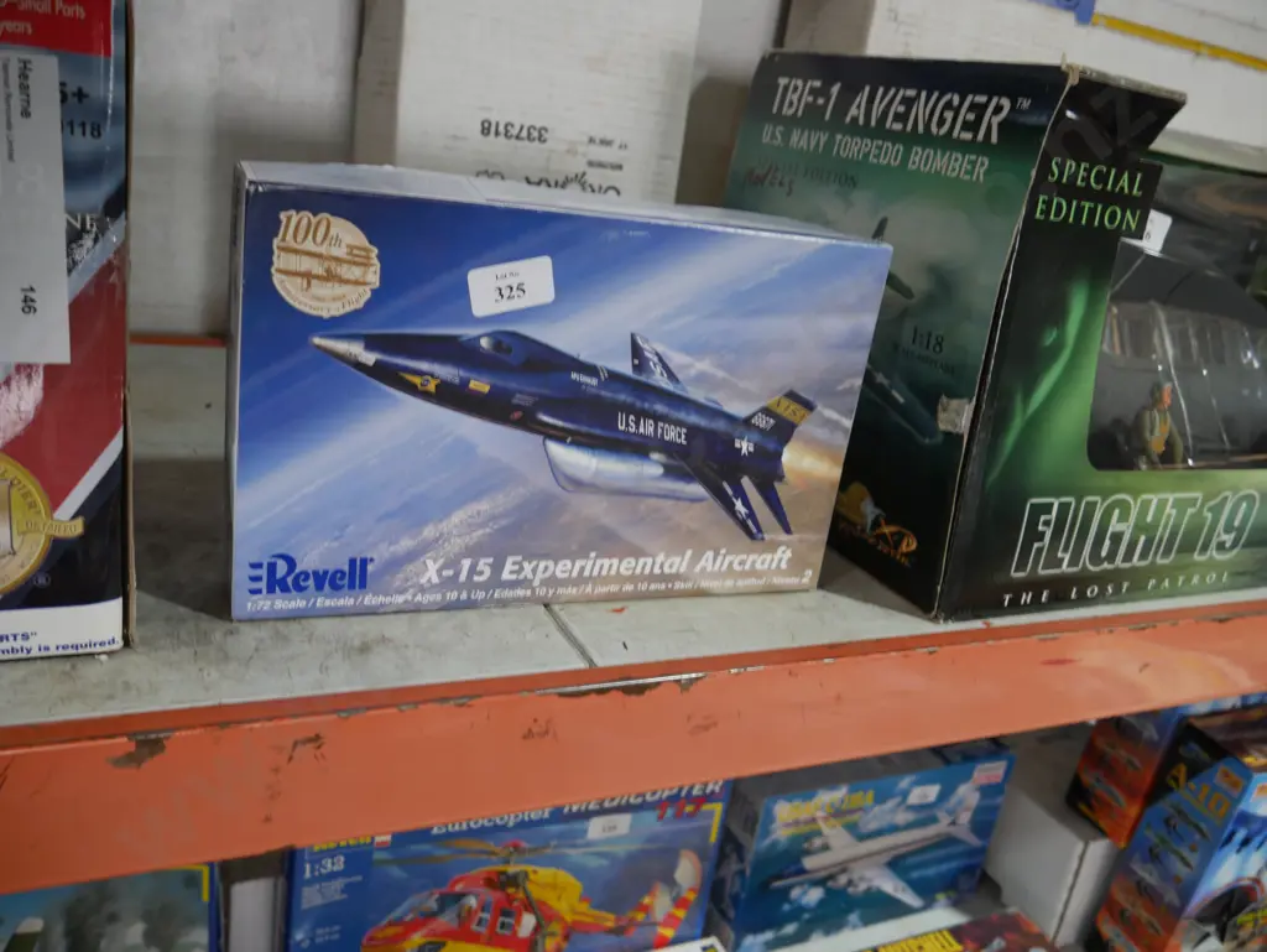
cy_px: 476
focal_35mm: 28
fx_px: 1025
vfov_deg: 49.8
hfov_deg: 63.4
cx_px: 634
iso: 320
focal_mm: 14
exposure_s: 1/60
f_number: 3.5
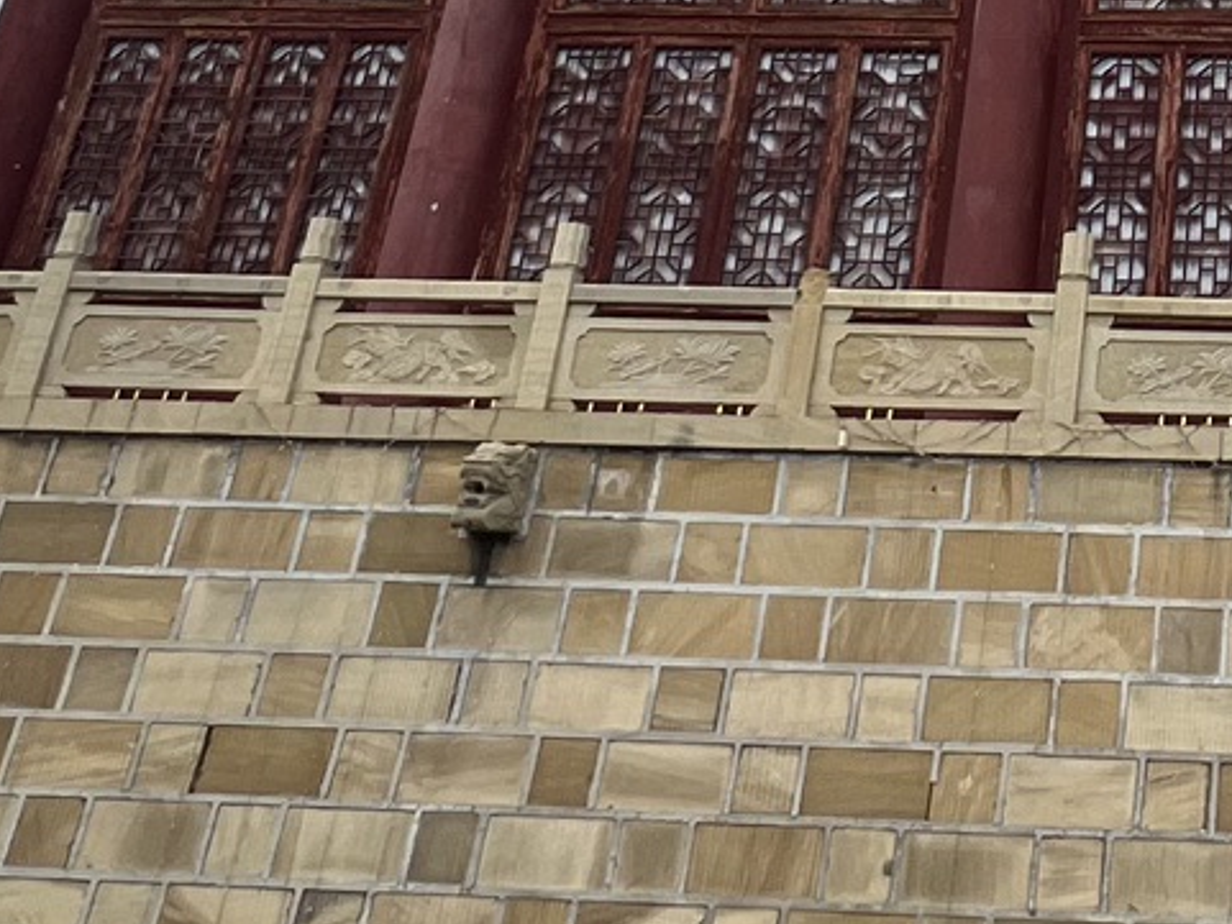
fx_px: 1922
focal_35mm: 54
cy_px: -241
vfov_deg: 24.1
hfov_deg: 31.1
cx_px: 1401
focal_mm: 1.57
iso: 32
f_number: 1.8
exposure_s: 1/626
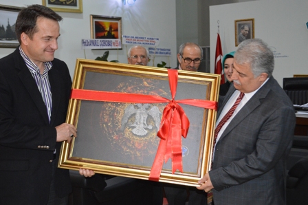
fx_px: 410
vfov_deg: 28.0
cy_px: 102
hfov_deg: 41.1
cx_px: 154
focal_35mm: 48
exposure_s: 1/60
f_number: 4.8
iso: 2200
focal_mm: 32
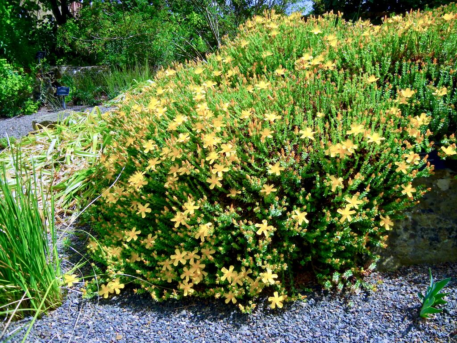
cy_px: 172
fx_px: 396
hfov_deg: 60.0
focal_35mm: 30
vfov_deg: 46.8
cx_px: 228
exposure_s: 1/474
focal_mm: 5.4
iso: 160
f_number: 7
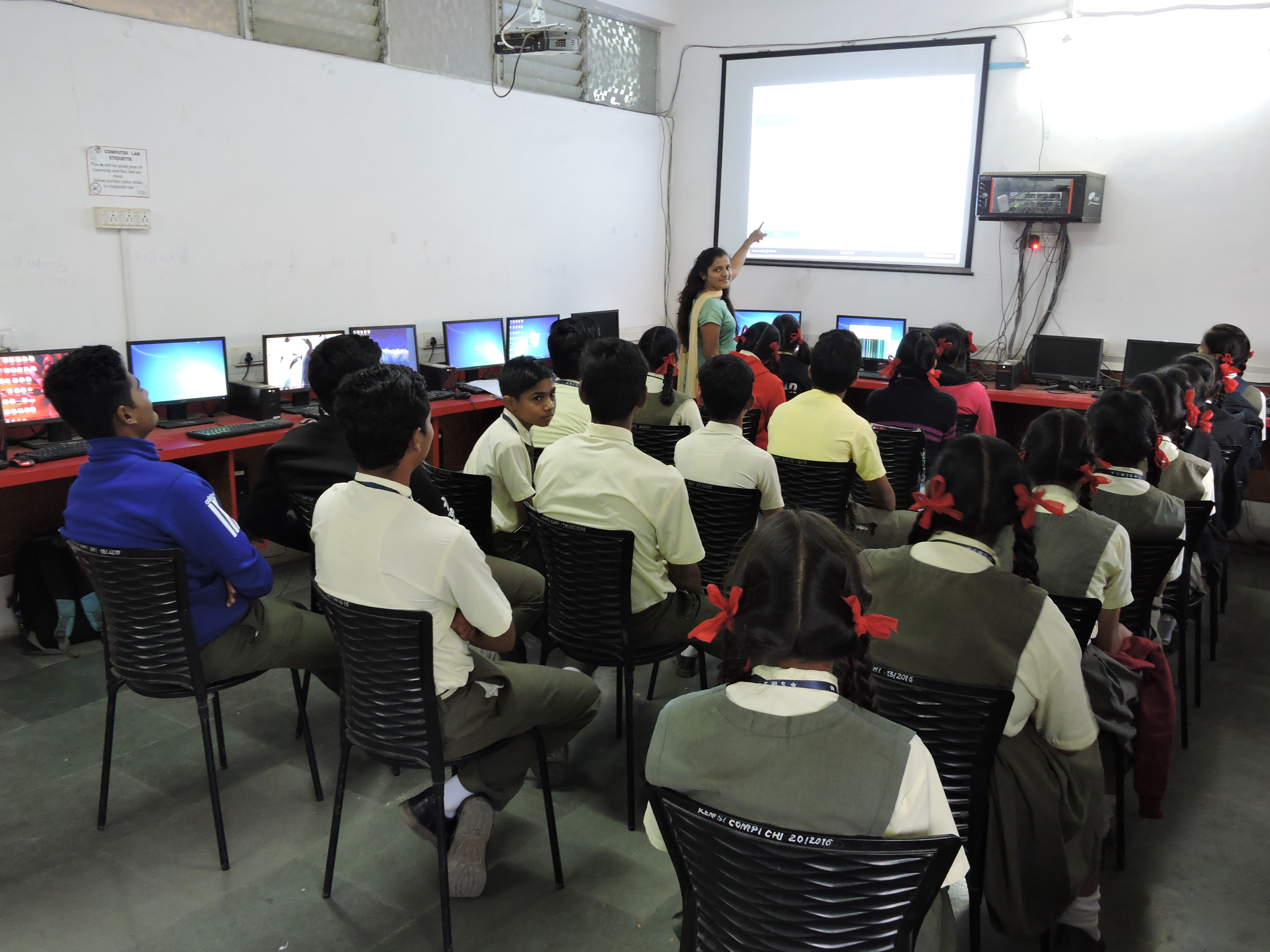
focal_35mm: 30
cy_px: 476
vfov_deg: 46.8
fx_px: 1101
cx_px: 635
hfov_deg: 60.0
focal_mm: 5.4
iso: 400
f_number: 3.5
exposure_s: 1/10
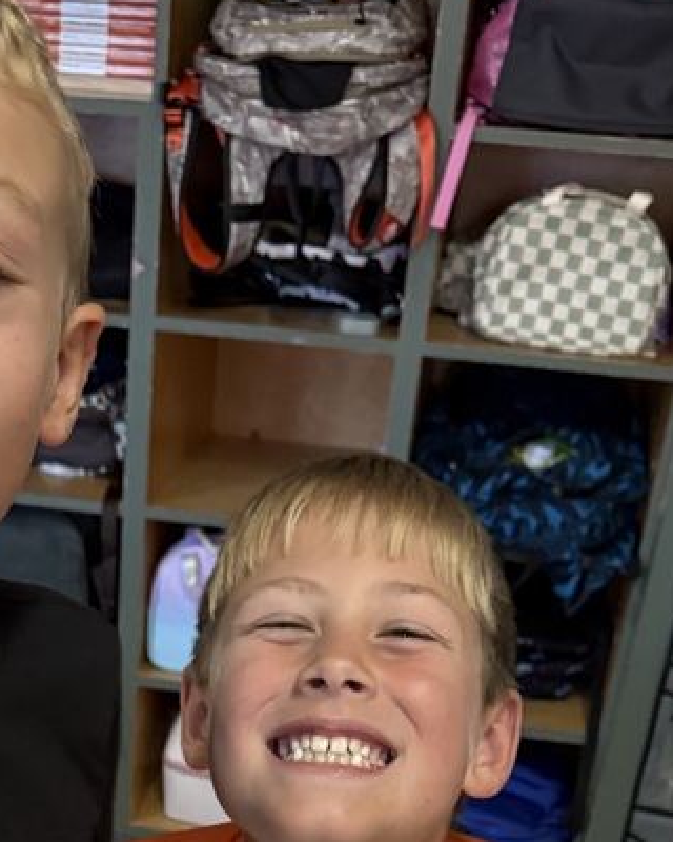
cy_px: 981
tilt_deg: -30.8
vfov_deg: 28.0
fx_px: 1494
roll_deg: -5.1
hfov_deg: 25.1
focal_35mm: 60
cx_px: 181
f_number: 1.78
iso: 640
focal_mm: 6.76
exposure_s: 1/40
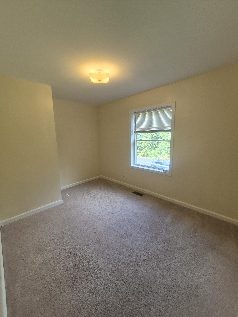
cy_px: 158
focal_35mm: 13
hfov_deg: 89.9
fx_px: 119
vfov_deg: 106.2
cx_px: 119
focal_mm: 1.74
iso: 80
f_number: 2.2
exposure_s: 1/60
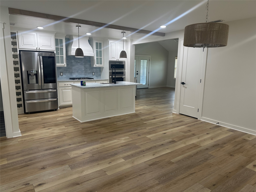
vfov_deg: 56.8
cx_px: 128
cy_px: 96
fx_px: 177
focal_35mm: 24
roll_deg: -0.6
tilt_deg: -9.8
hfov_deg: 71.6
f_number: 1.78
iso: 200
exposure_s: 1/120
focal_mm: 6.86
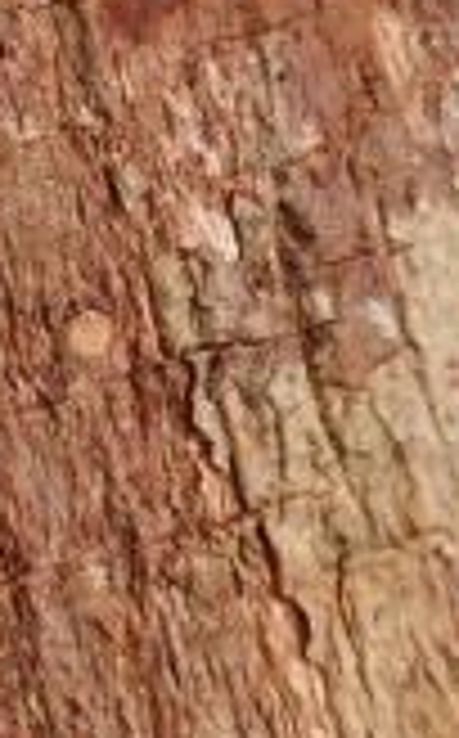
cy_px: 207
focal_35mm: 140
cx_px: 18
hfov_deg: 9.3
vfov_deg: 14.9
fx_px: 2812
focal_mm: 5.58
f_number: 1.8
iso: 80
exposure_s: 1/100
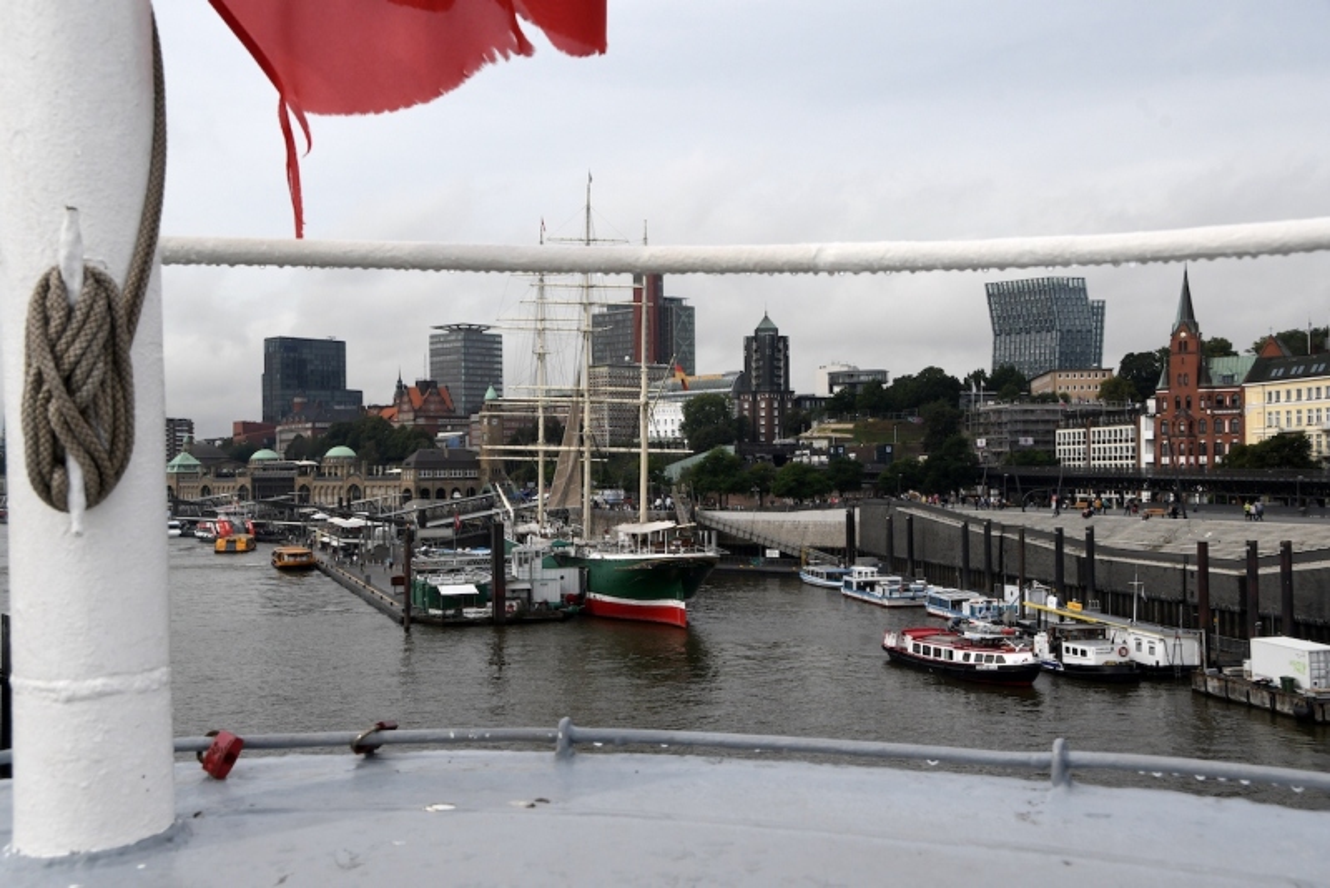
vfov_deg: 31.9
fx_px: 1552
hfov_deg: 46.4
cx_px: 665
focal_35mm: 42
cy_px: 444
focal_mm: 28
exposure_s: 1/800
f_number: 14
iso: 500
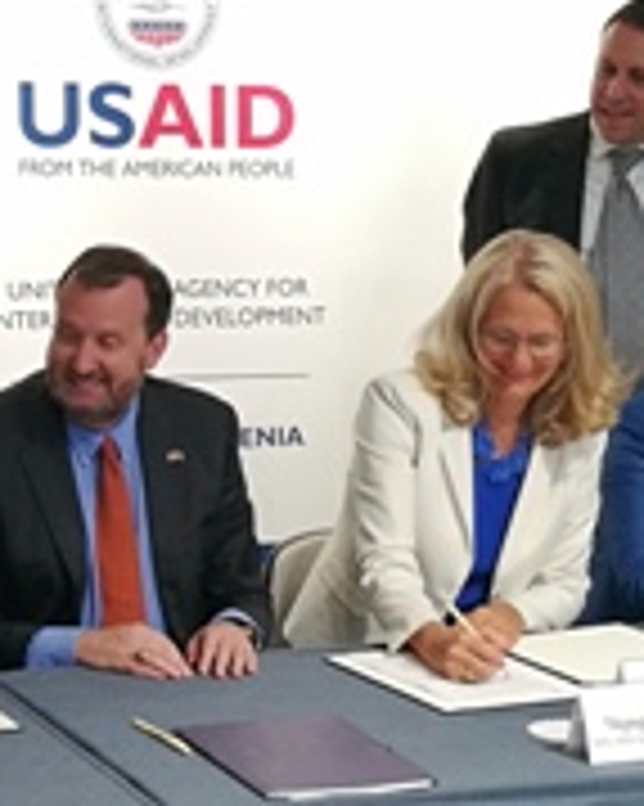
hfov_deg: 15.8
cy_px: 329
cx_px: 32
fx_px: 2289
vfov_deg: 20.0
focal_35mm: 96
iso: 160
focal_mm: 4.5
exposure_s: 1/50
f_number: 2.2
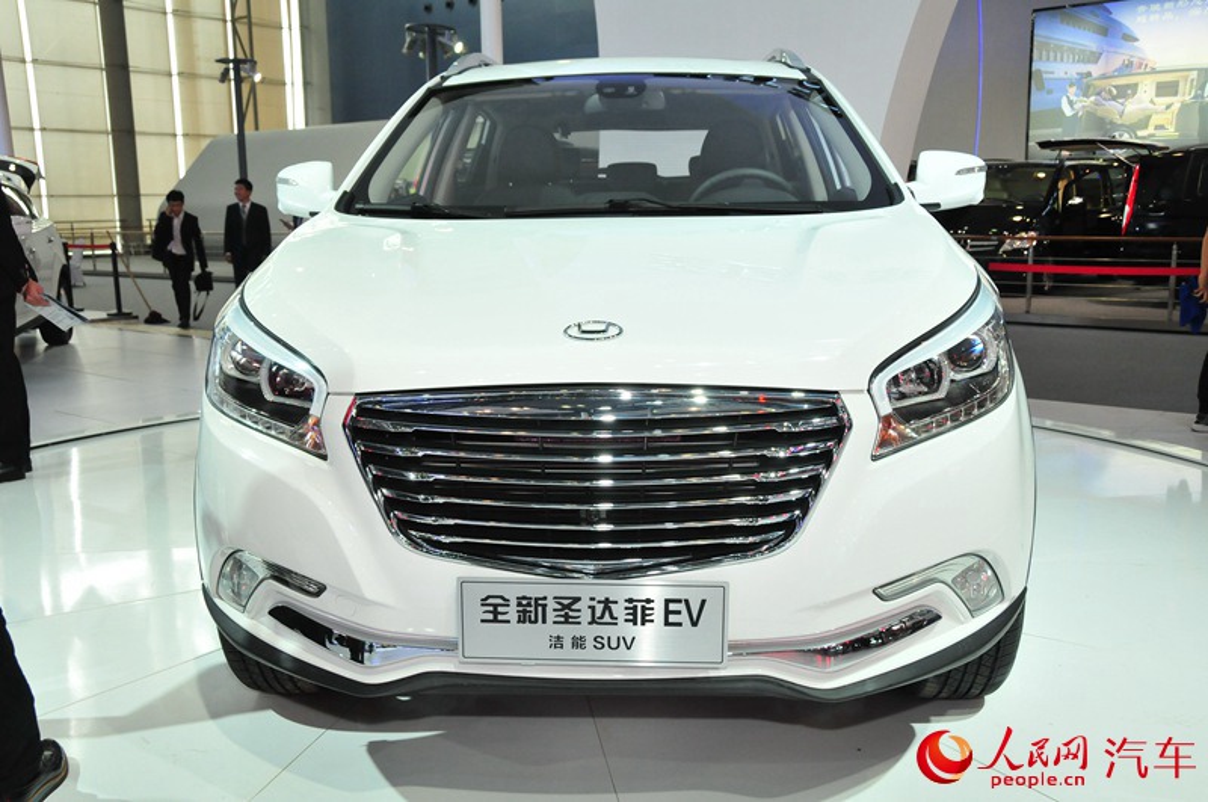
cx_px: 604
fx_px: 1106
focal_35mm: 33
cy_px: 401
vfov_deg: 39.9
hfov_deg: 57.3
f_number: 5.6
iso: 800
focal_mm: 22
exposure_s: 1/100
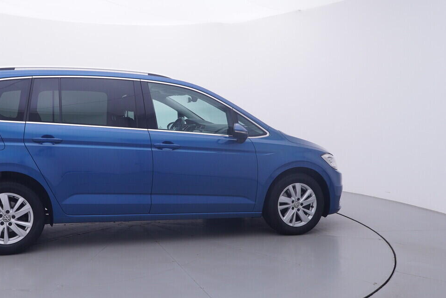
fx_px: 418
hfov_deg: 54.5
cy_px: 138
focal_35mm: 34
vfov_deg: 39.2
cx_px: 136
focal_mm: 15
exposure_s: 1/80
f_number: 5
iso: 200
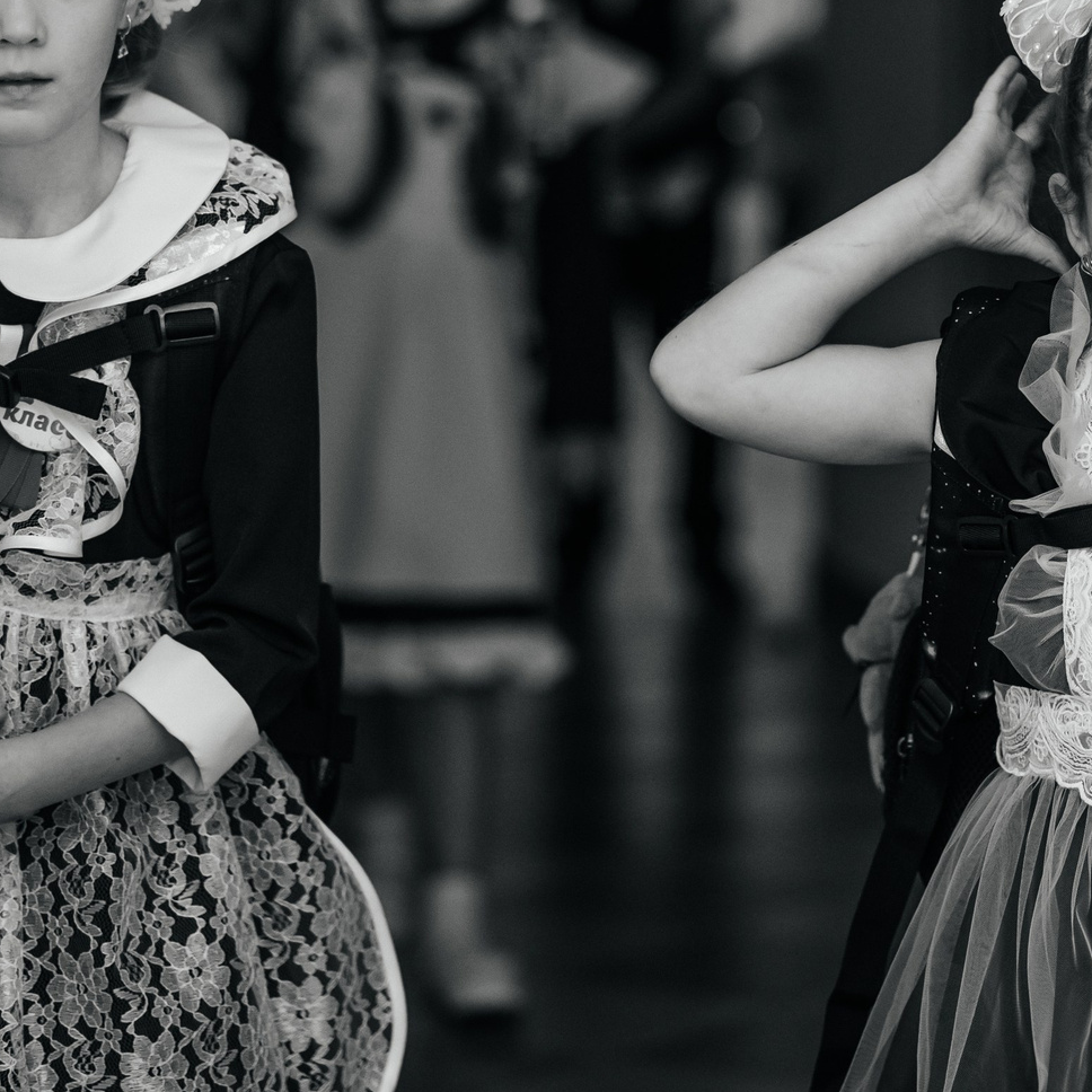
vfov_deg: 9.1
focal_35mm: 191
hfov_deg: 9.1
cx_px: 846
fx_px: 6817
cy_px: 226
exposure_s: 1/320
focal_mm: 85
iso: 640
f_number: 2.2
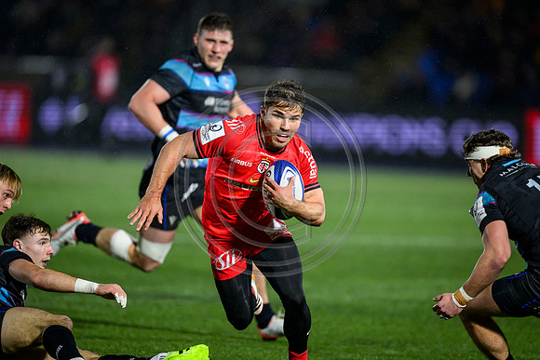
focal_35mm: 400
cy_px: 180
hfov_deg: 5.2
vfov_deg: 3.4
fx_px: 6001
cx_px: 270
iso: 5000
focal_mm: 400
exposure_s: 1/2500
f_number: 3.2
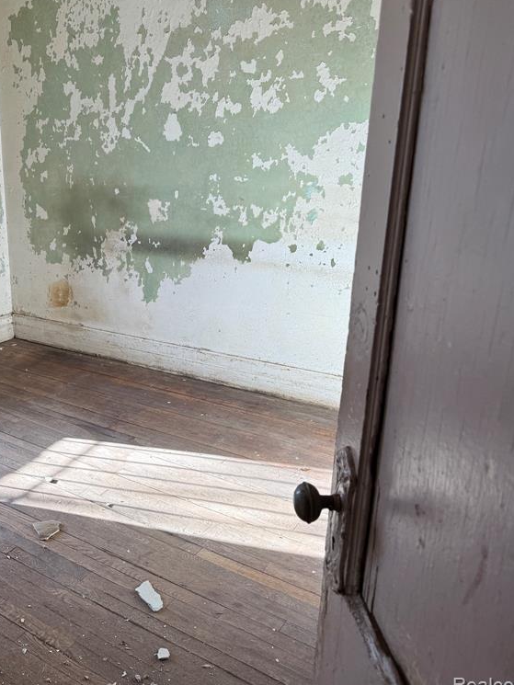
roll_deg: +2.9
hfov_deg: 40.5
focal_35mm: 33
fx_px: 653
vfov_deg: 55.3
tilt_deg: -14.6
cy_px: 347
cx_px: 75
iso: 64
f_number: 1.78
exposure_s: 1/172
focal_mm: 6.76
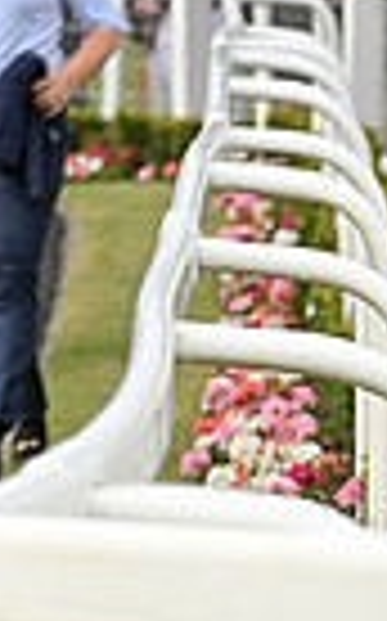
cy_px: -232
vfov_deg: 3.8
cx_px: -860
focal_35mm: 556
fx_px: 9402
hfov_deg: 2.3
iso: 500
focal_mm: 130
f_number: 5.6
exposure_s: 1/1000
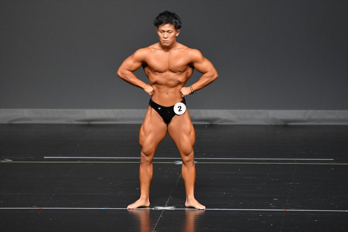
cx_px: 174
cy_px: 116
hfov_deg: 5.5
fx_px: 3623
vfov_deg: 3.7
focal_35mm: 375
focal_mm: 250
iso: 2500
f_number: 5.6
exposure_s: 1/400
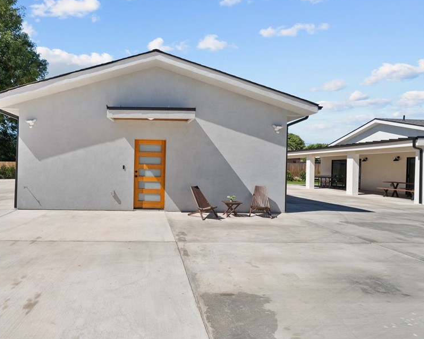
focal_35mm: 18
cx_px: 155
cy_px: 168
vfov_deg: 73.8
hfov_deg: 84.5
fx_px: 226
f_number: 10
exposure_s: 1/160
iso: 125
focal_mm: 14
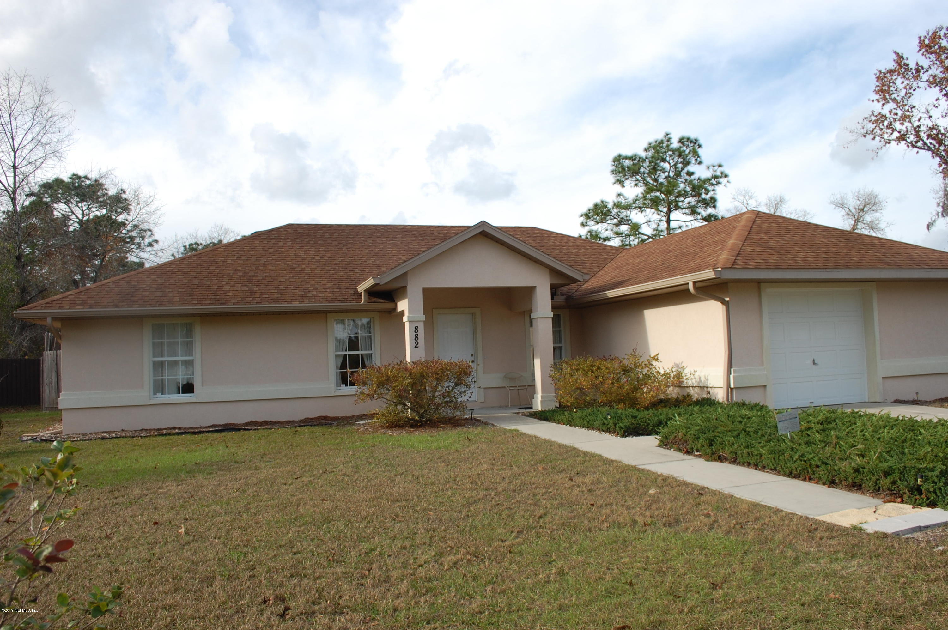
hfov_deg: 67.4
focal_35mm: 27
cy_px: 315
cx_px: 474
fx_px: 710
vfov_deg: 47.8
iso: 200
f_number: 8
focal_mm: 18
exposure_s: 1/250
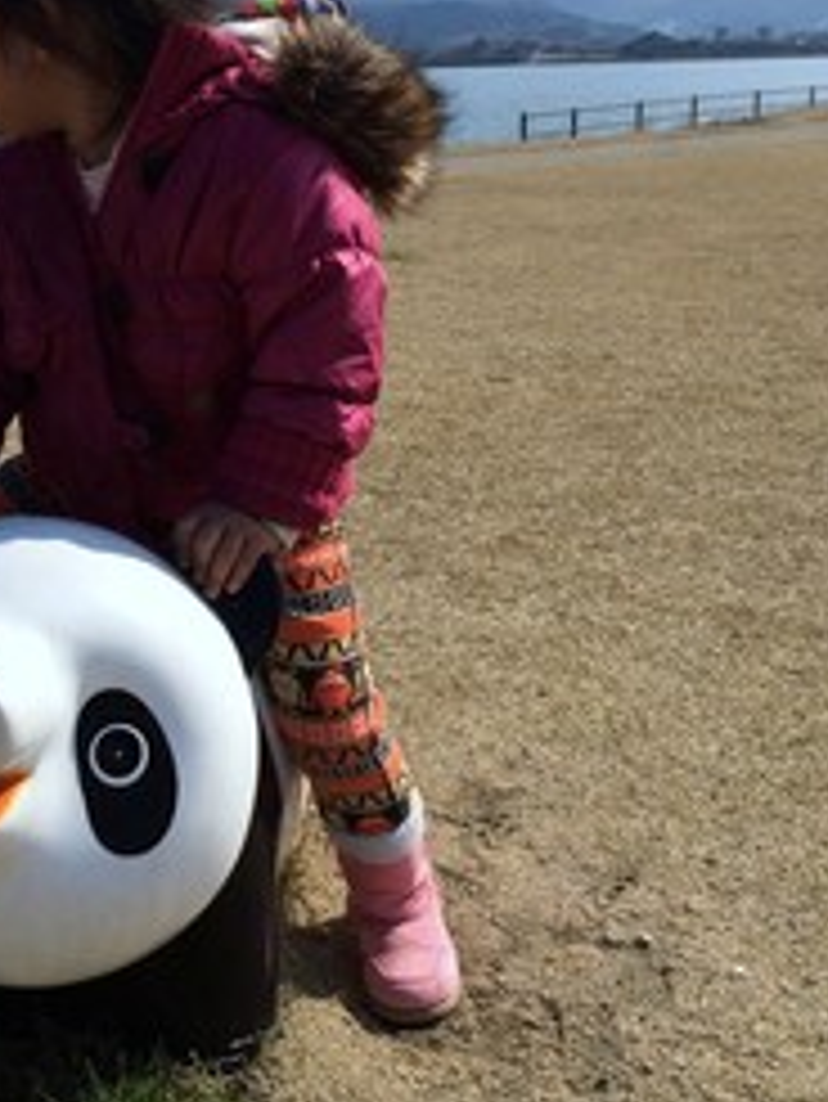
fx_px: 1561
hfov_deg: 29.3
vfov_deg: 38.7
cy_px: 445
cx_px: 212
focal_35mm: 49
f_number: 2.2
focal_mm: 4.12
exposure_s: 1/4115
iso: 40
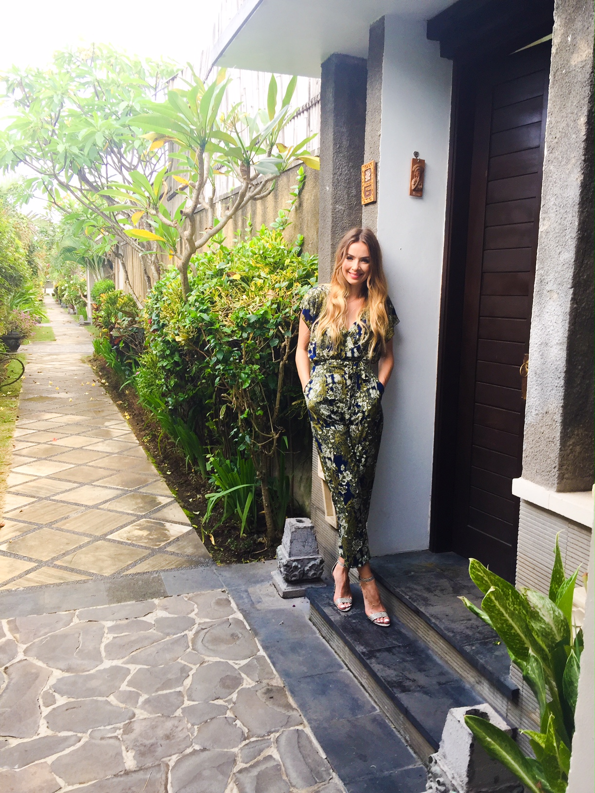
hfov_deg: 48.2
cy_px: 396
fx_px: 665
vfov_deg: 61.7
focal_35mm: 29
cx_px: 298
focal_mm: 4.15
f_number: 2.2
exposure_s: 1/50
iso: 32
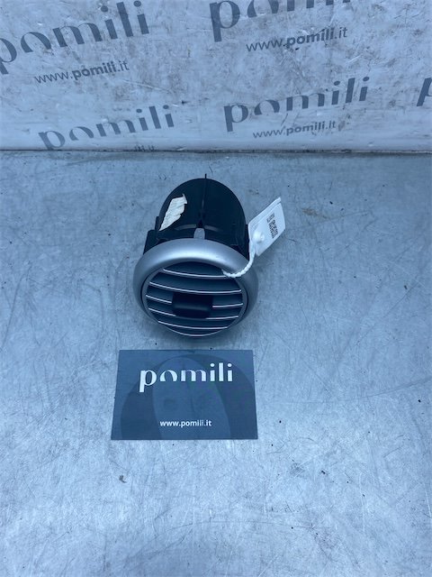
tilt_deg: -61.8
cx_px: 216
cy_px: 288
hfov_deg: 53.1
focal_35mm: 26
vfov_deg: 67.3
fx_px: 433
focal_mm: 4.25
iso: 32
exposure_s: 1/998
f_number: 1.8
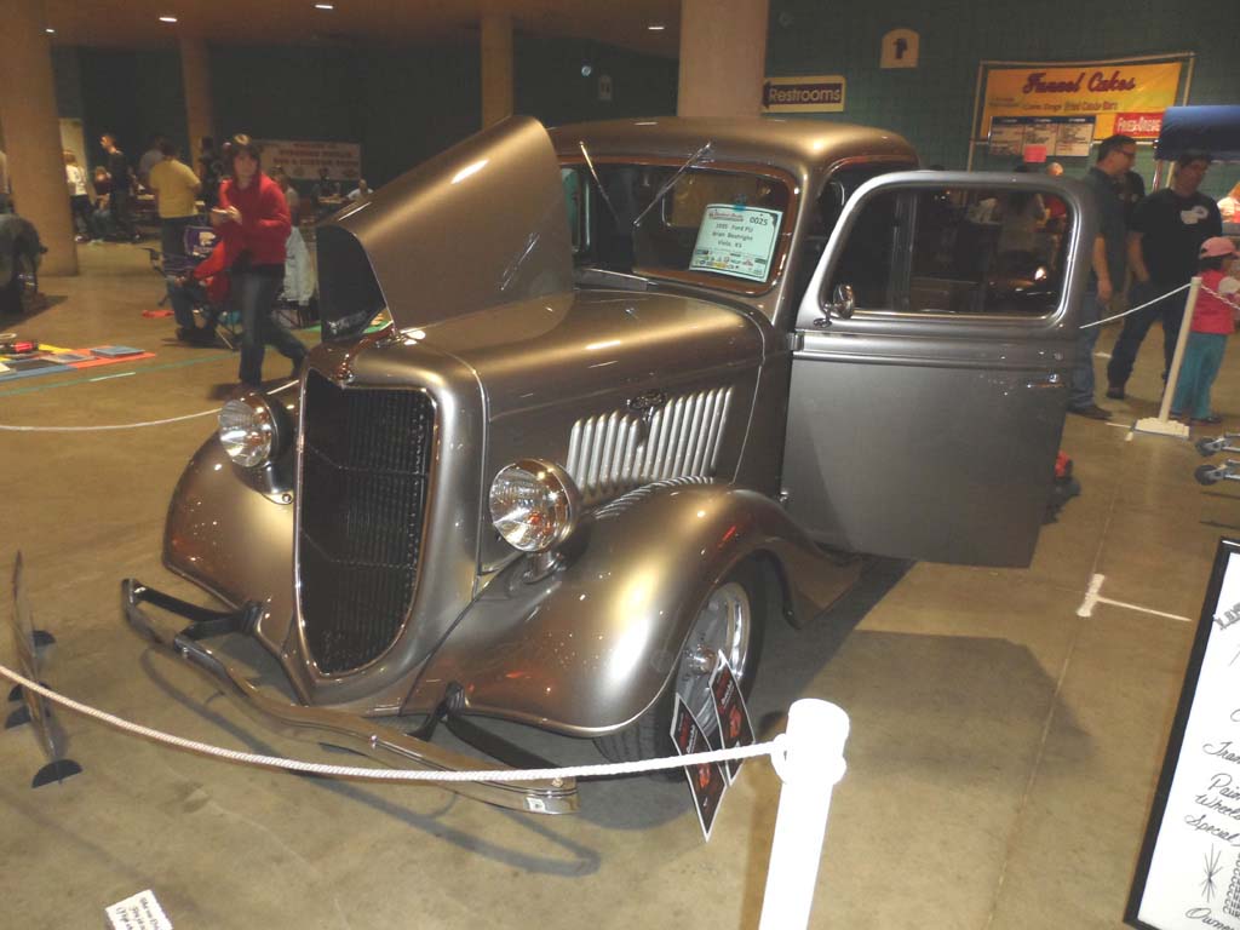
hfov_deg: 71.6
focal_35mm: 24
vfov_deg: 56.8
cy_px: 465
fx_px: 860
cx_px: 620
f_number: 3.2
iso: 400
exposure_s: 1/30
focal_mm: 4
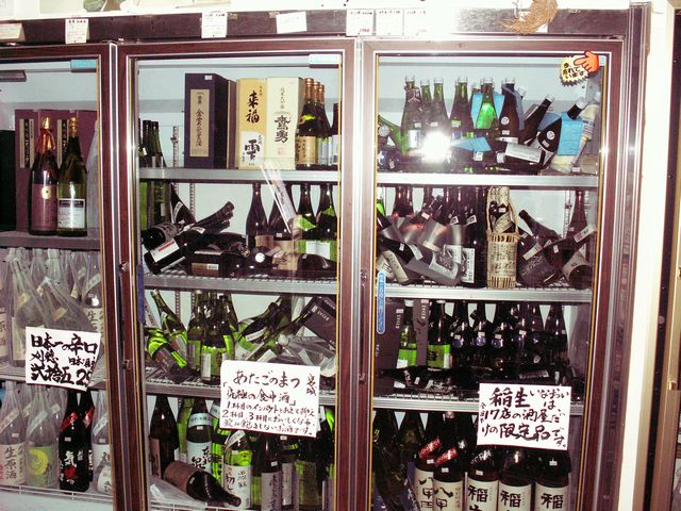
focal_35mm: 35
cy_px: 256
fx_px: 689
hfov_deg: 52.6
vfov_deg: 40.7
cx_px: 340
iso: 160
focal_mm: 5.86
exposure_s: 1/40
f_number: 2.8
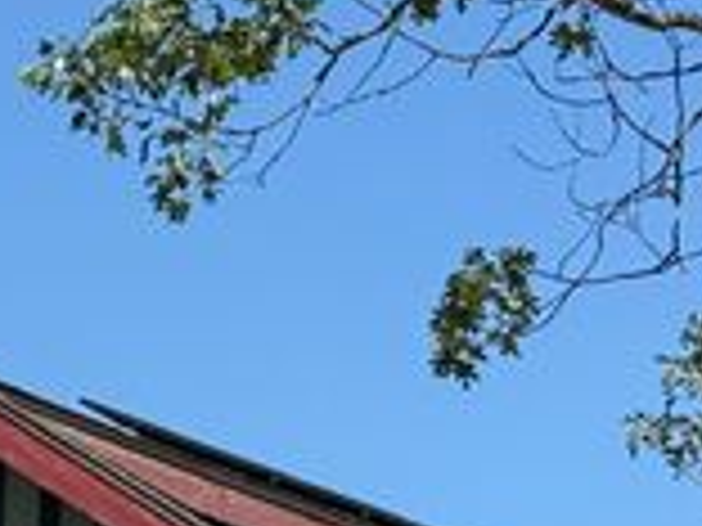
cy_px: 850
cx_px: -4
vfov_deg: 7.8
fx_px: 3752
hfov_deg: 10.6
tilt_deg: +8.5
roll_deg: -1.4
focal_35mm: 185
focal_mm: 6.76
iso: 64
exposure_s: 1/2342
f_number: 1.78
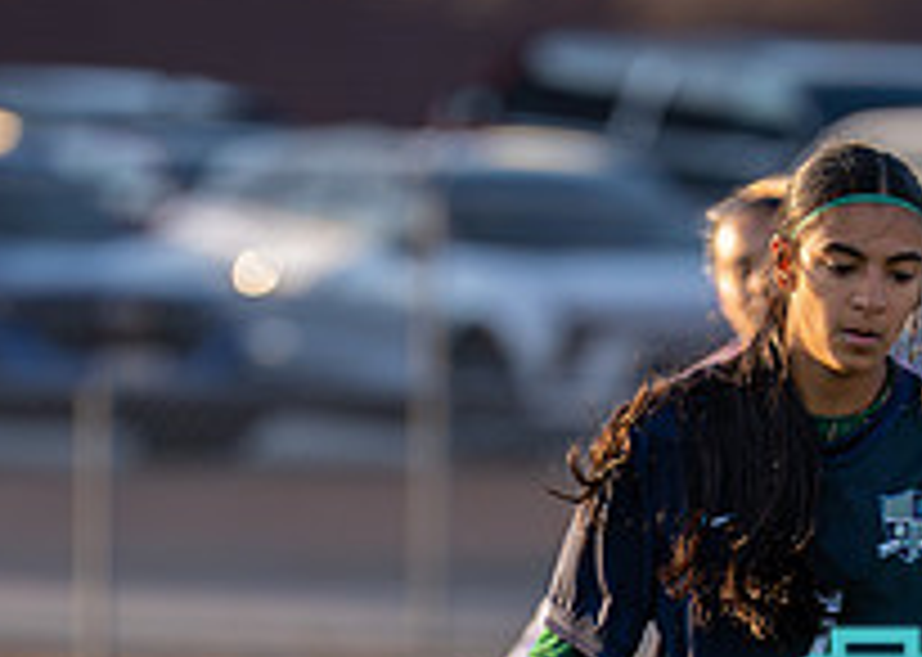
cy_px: 866
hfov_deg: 2.4
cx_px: 635
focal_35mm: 833
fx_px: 21791
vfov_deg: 1.7
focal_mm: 200
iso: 400
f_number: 2.8
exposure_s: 1/2500
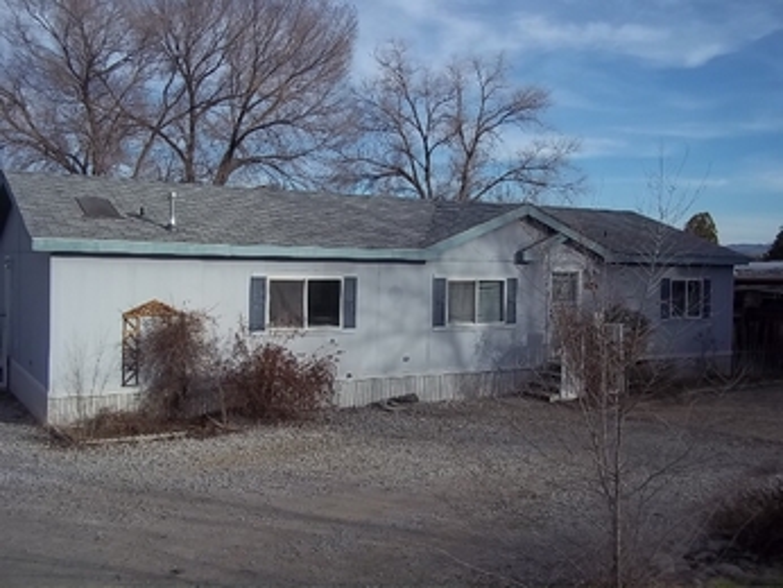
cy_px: 294
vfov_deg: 39.7
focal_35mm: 36
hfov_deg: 51.3
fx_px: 815
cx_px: 392
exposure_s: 1/250
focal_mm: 6.5
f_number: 8
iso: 80
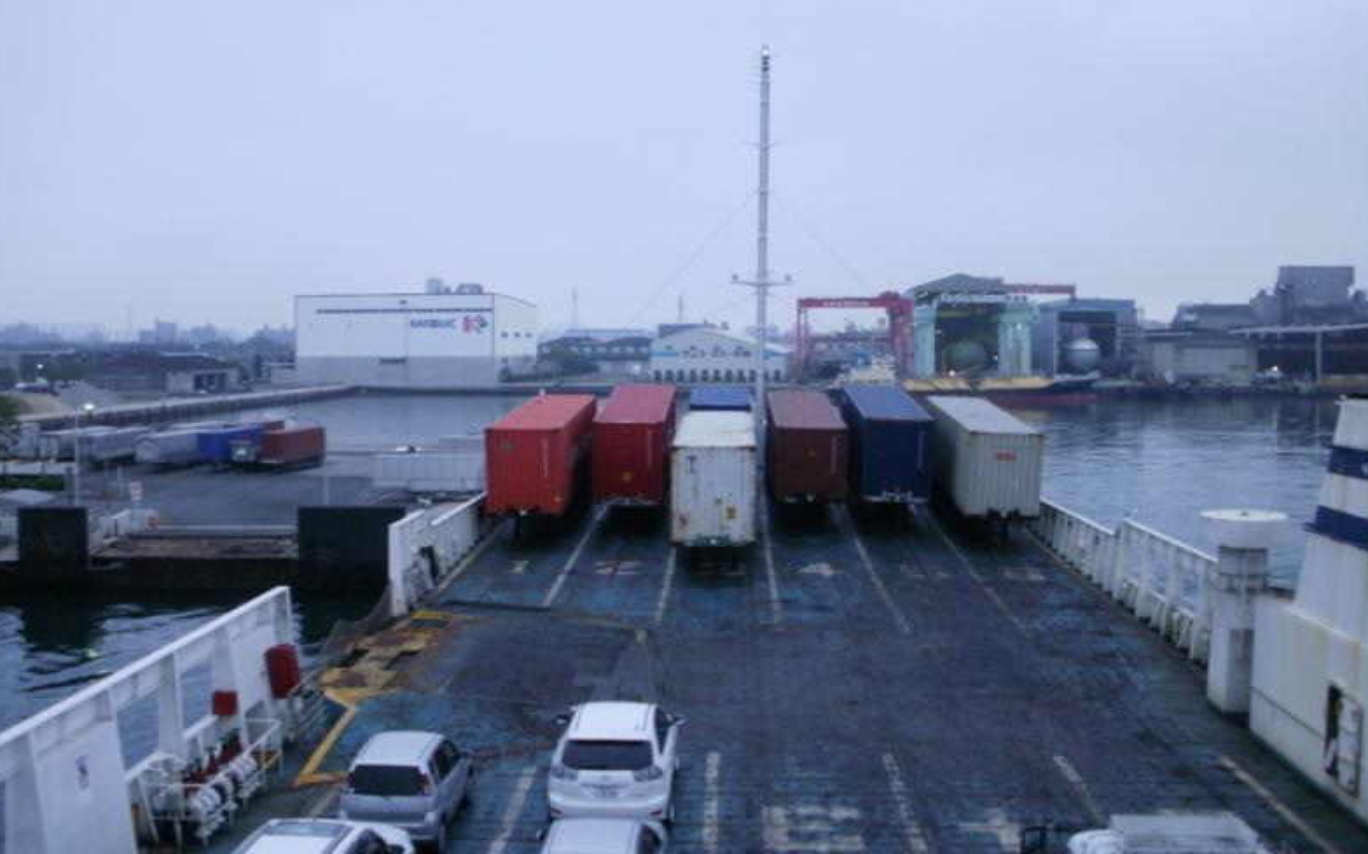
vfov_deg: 32.7
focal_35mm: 39
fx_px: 1454
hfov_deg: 50.4
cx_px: 690
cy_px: 400
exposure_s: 1/20
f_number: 3.5
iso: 200
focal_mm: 6.3
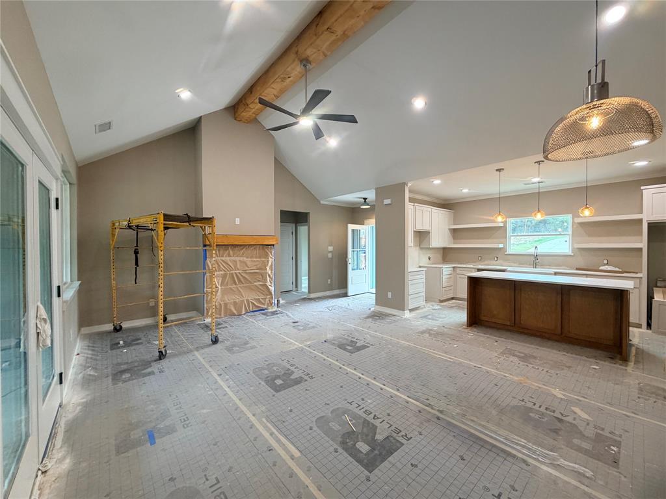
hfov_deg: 102.1
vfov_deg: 85.7
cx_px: 333
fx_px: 269
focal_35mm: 14
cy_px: 250
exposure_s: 1/120
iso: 250
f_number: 2.2
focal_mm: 2.22
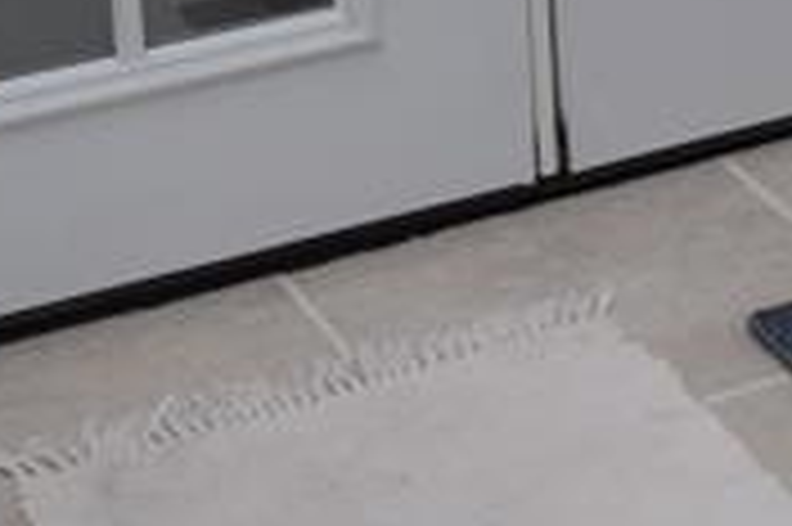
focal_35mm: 167
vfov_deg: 7.4
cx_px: 1512
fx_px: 3671
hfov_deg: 11.3
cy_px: -962
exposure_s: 1/80
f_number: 4.5
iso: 400
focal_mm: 18
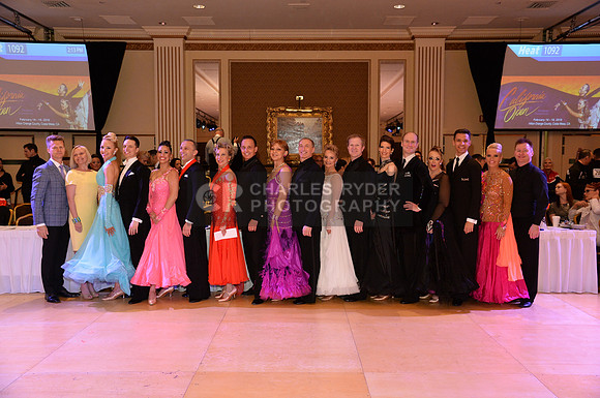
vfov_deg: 38.8
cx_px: 300
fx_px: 566
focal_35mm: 34
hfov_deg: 55.9
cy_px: 199
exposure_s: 1/250
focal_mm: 34
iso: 2000
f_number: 5
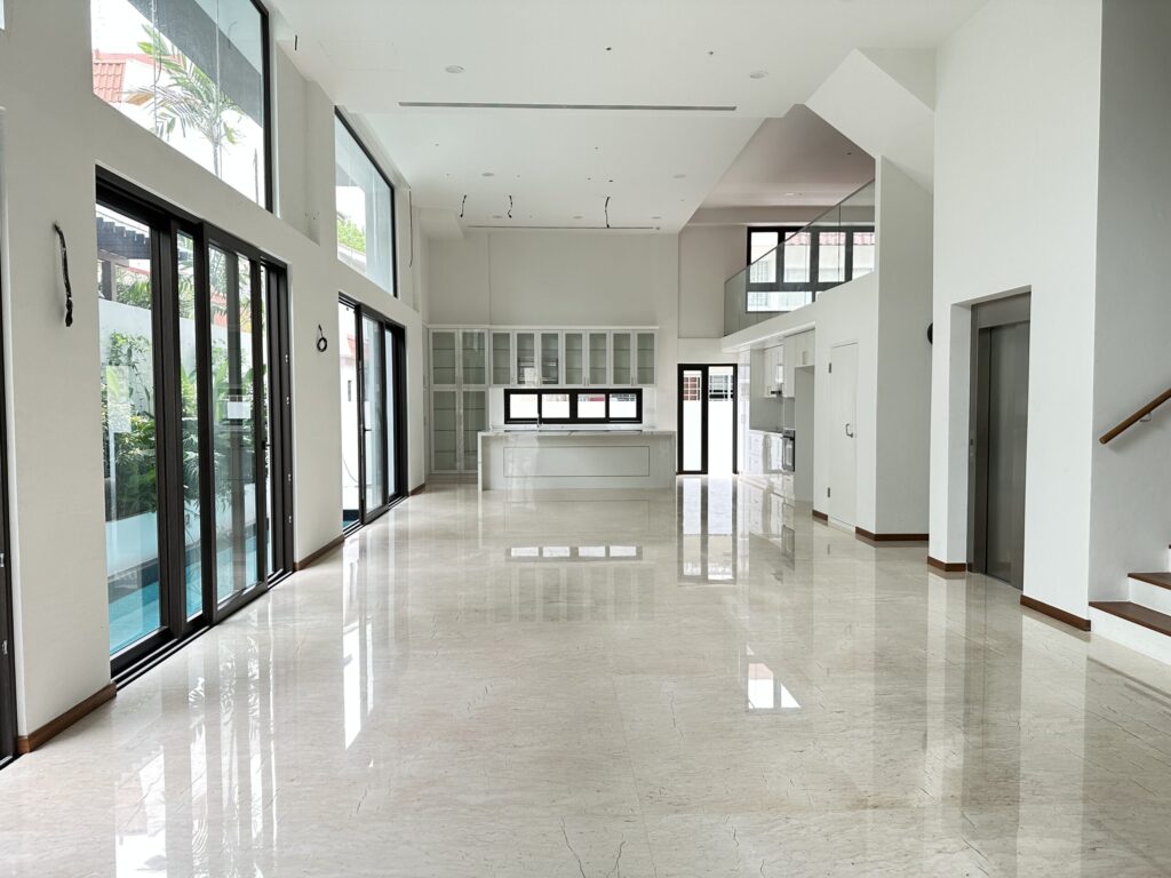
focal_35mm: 24
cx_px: 586
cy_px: 439
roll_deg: +0.1
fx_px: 812
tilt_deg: -2.9
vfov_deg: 56.8
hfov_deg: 71.6
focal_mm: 6.86
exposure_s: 1/121
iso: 160
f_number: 1.78
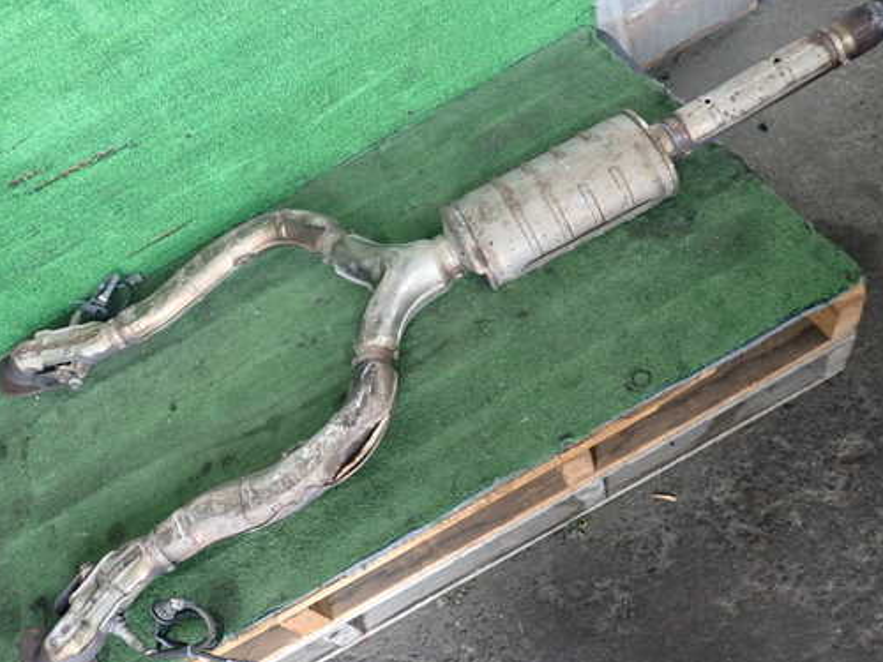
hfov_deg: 60.0
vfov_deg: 46.8
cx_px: 429
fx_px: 765
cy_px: 323
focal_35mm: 30
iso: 640
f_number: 2
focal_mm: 4.5
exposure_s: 1/125
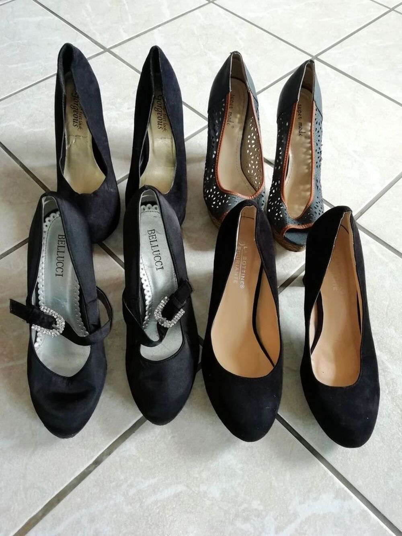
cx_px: 201
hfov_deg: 53.1
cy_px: 268
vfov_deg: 67.3
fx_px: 403
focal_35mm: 26
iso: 80
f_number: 2.2
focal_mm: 3.46
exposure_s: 1/60
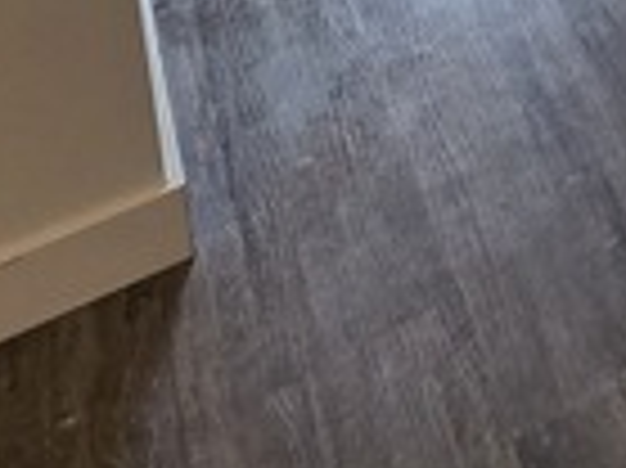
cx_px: 1306
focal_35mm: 75
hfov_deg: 17.3
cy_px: -819
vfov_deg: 12.4
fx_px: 1355
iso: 125
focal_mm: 2.2
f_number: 2.2
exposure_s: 1/60
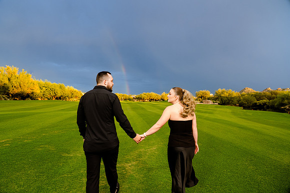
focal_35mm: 24
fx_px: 193
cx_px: 145
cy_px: 96
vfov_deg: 53.2
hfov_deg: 73.7
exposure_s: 1/250
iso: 400
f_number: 5.6
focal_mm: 24
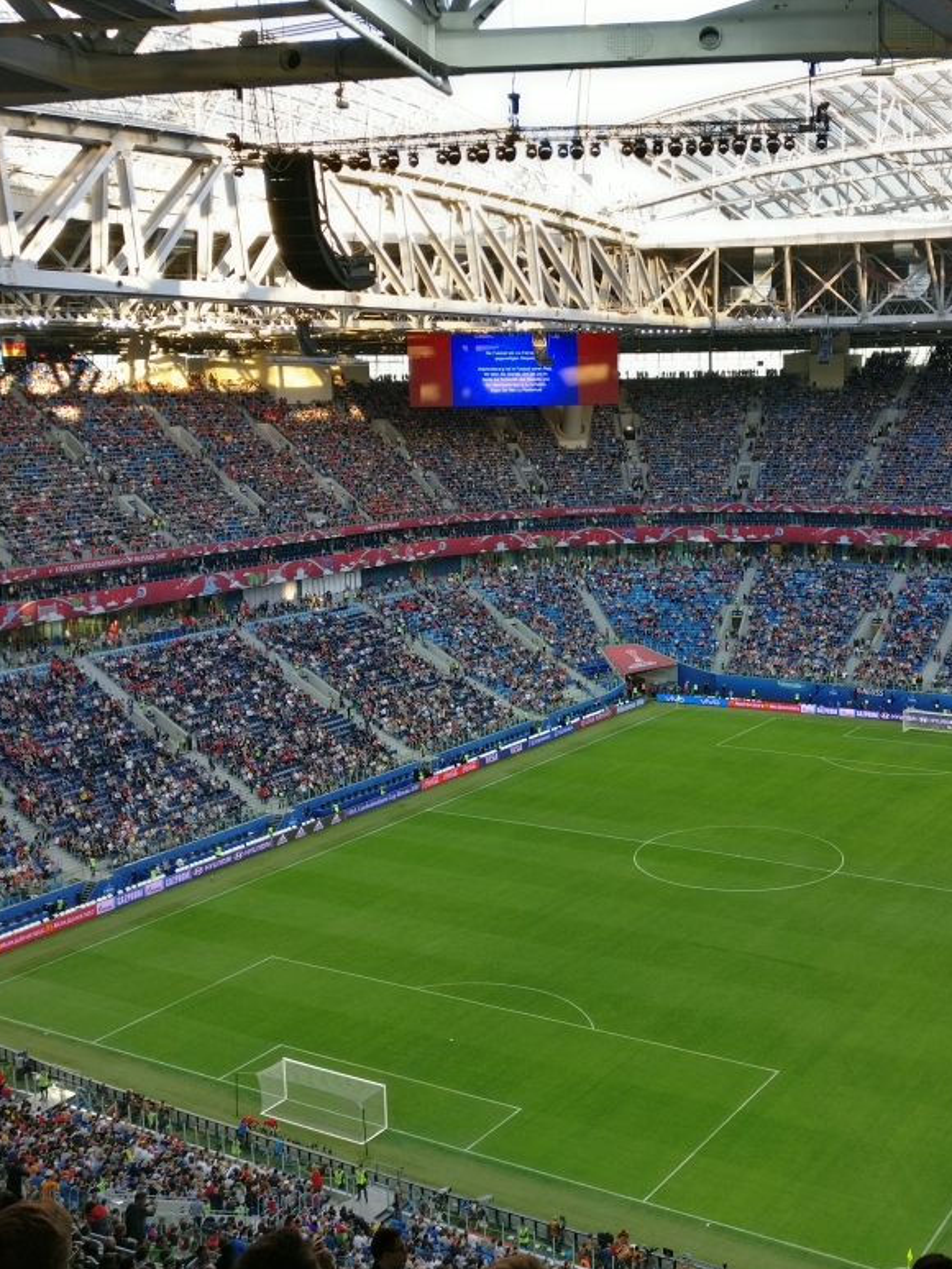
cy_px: 596
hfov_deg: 34.1
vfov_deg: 44.8
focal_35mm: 42
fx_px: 1540
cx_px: 622
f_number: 2
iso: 100
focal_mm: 4.26
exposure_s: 1/109
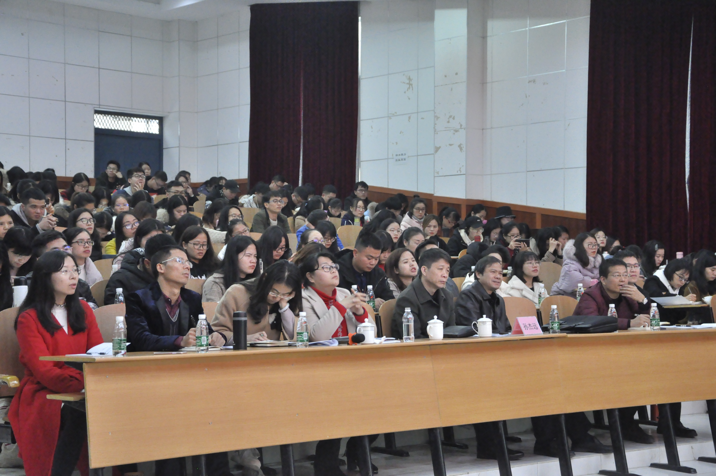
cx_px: 358
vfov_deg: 21.5
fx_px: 1251
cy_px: 238
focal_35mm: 63
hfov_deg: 31.9
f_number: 4.8
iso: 3200
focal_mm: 42
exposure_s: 1/40
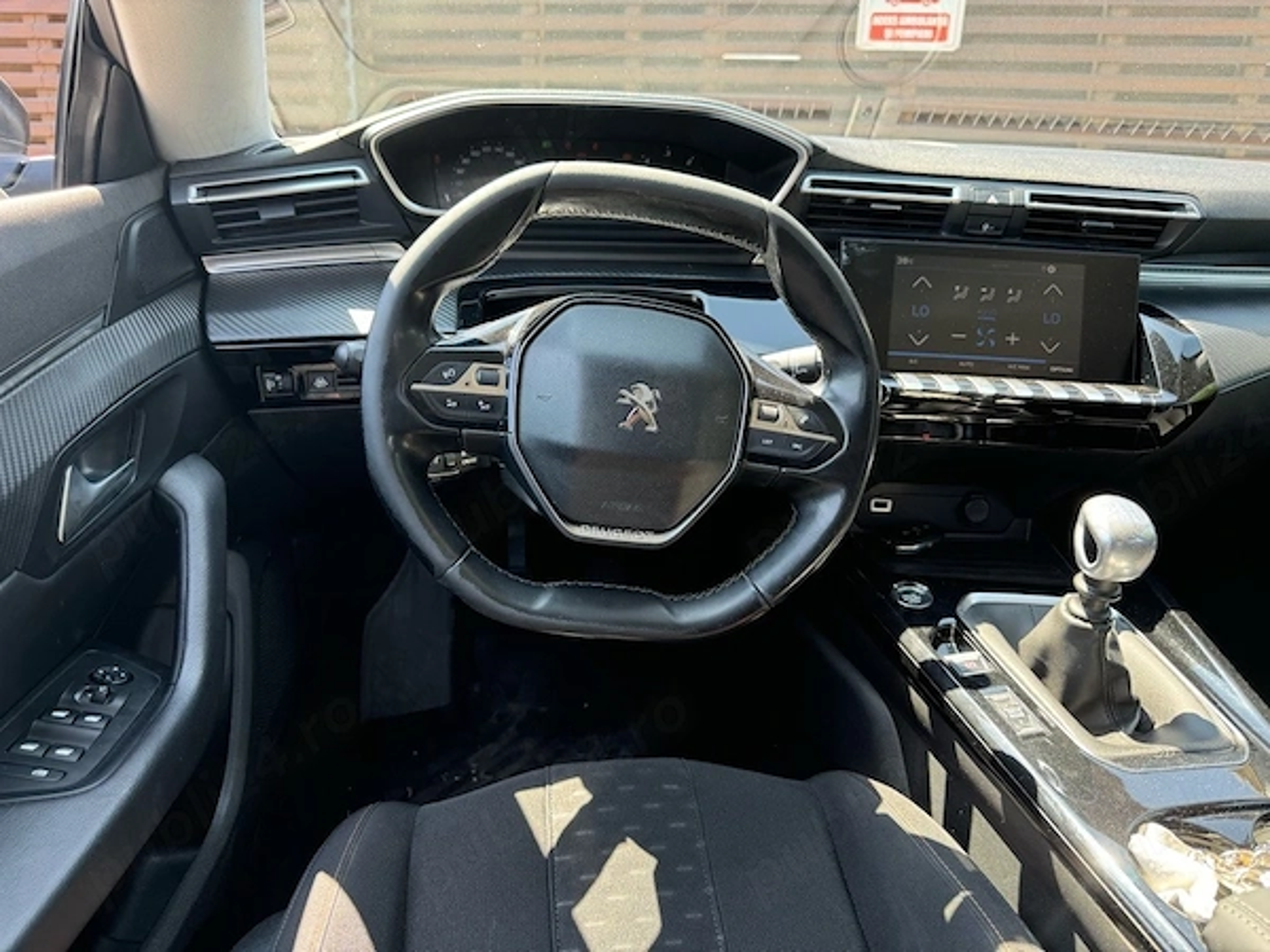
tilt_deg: -21.2
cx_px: 635
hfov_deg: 71.6
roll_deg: -1.2
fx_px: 881
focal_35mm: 24
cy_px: 476
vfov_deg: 56.8
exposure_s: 1/121
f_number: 1.78
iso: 125
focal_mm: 6.76
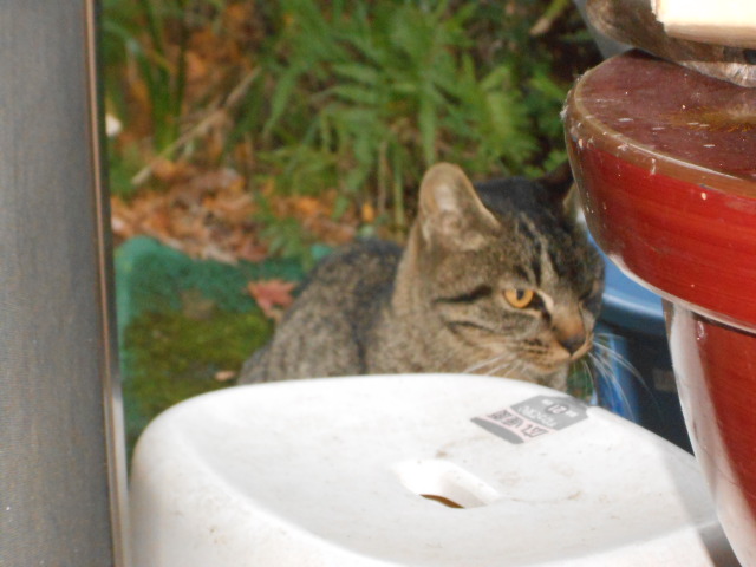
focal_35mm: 156
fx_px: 3407
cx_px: 378
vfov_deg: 9.5
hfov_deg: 12.7
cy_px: 284
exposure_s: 1/60
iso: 800
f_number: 6.5
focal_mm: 27.6
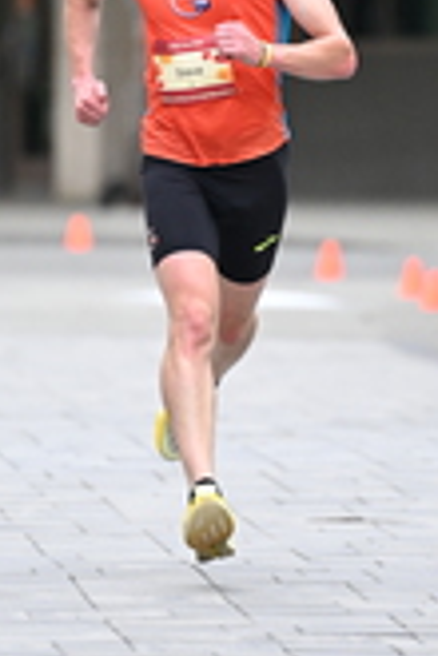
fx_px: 12154
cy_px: 127
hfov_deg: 2.1
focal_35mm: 666
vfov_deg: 3.1
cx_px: 233
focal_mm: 200
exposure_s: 1/800
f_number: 2.8
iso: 1600
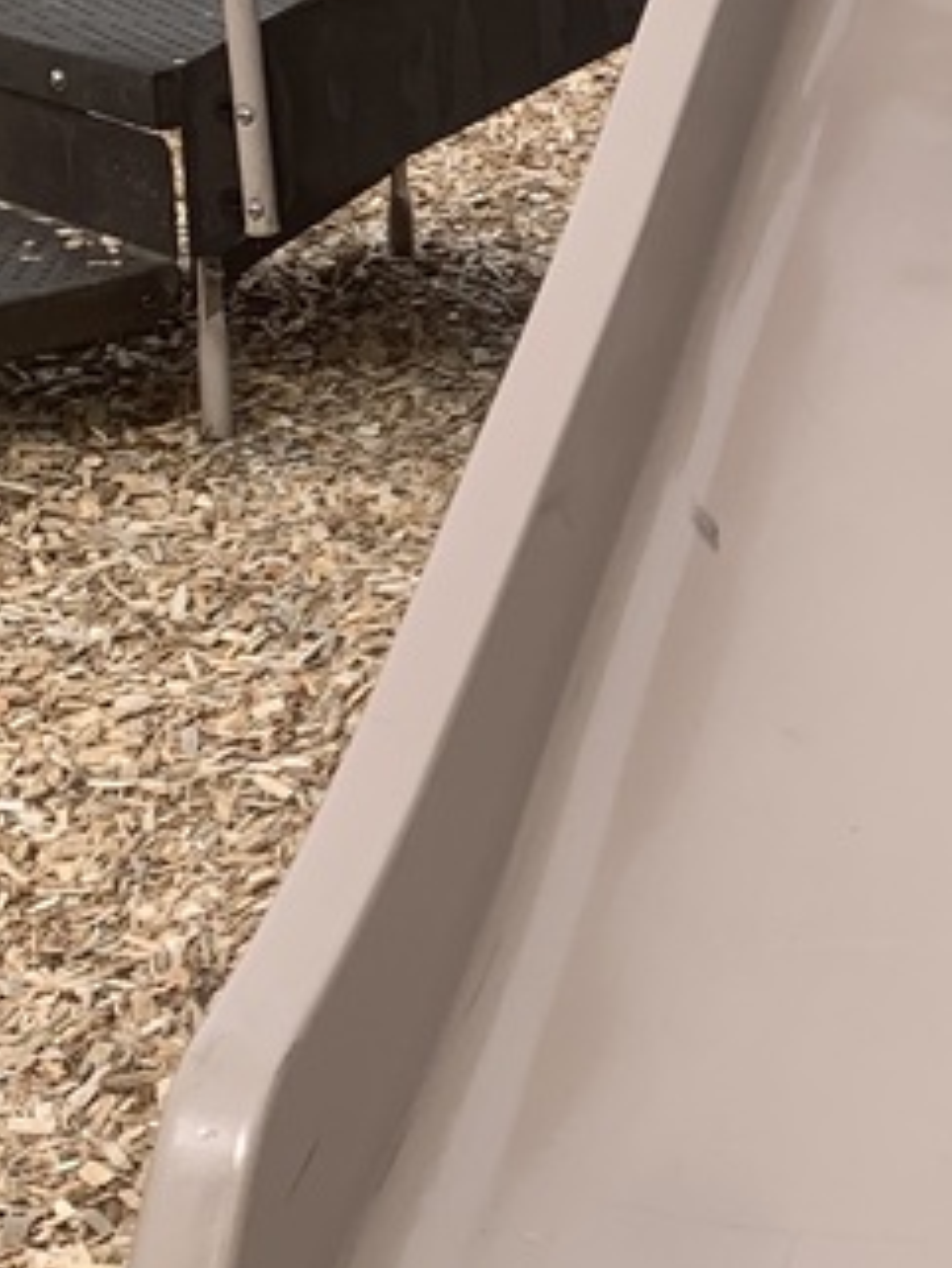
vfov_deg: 23.5
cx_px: 1181
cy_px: 438
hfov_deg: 16.9
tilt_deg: -17.2
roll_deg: -1.5
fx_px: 3042
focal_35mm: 83
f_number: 1.8
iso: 25
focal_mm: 4.25
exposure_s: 1/1387
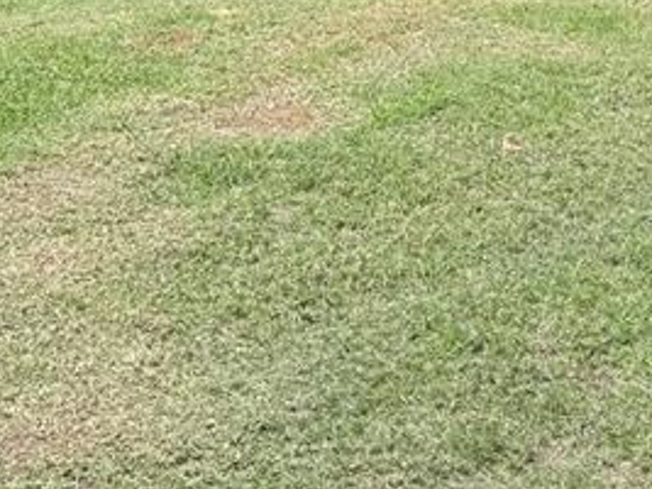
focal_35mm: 92
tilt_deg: +1.1
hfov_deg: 20.3
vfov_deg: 14.6
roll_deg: -0.9
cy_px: -306
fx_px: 1732
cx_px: 720
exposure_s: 1/1653
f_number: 1.78
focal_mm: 6.76
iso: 80
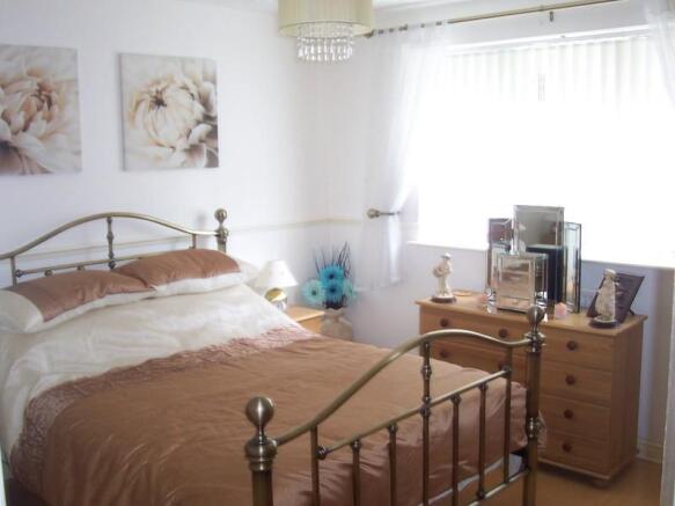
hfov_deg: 50.1
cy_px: 253
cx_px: 338
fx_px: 721
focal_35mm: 37
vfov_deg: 38.7
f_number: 2.8
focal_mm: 5.6
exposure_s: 1/6
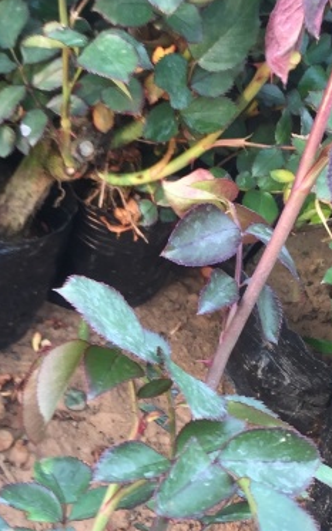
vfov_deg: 23.2
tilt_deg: -53.6
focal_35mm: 88
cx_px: -83
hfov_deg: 14.3
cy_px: 436
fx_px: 1274
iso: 32
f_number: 2.2
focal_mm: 4.15
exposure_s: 1/50
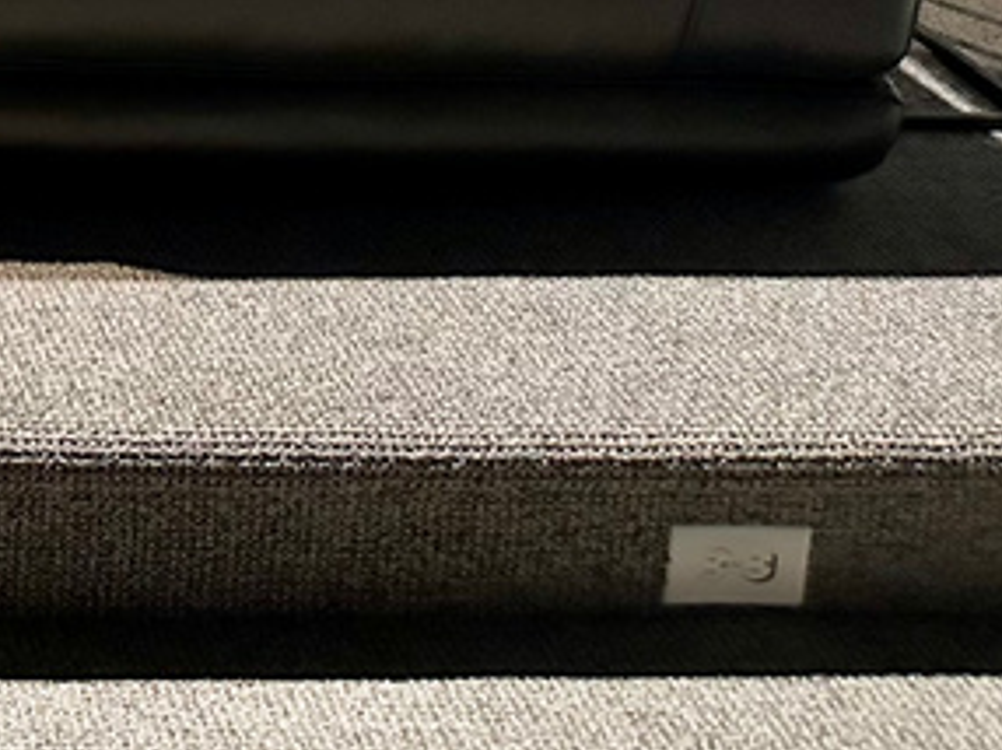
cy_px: -568
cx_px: -582
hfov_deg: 19.3
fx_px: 2487
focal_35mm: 86
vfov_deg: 15.1
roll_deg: -0.1
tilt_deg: -11.1
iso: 640
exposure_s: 1/40
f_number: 1.78
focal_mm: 6.86
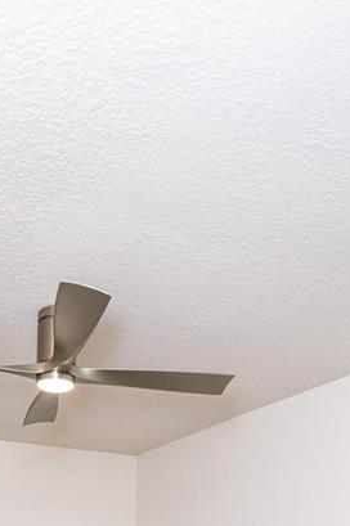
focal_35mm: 47
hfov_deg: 28.0
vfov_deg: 34.2
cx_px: 67
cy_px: 624
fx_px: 687
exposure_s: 1/125
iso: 250
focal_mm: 16
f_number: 4
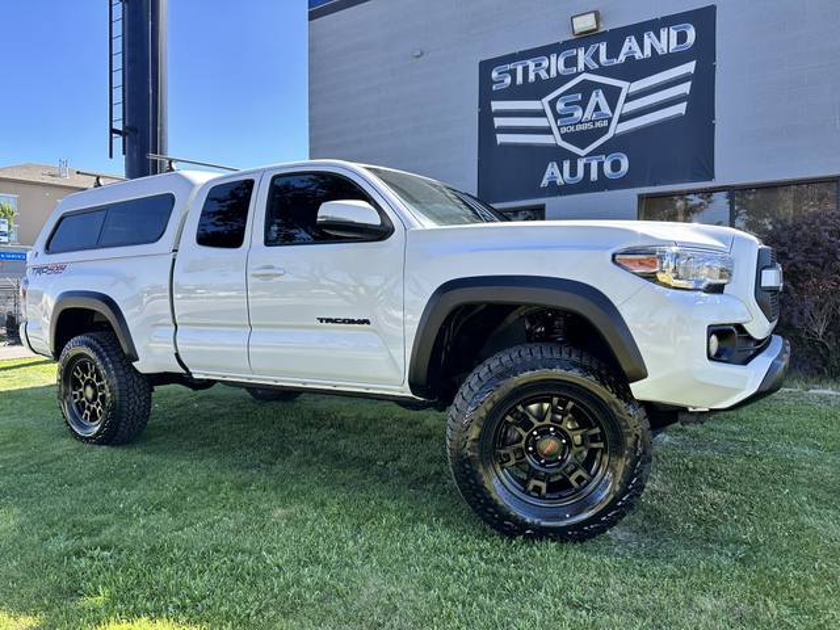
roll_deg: +0.2
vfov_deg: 56.8
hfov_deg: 71.6
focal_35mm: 24
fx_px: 582
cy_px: 315
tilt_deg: -0.1
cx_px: 420
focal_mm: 6.86
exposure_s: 1/864
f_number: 1.78
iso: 80
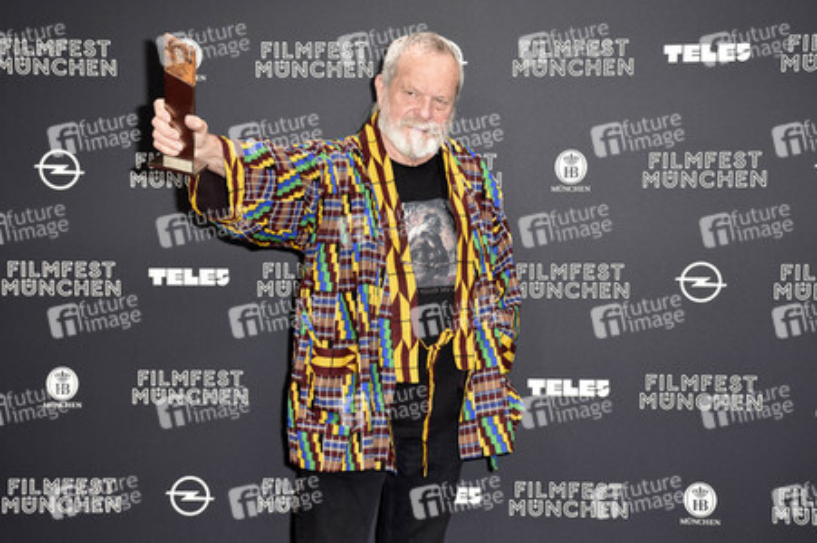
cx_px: 408
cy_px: 272
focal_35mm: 63
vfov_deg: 21.5
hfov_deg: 31.9
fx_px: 1429
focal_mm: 42
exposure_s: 1/160
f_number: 6.3
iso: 640
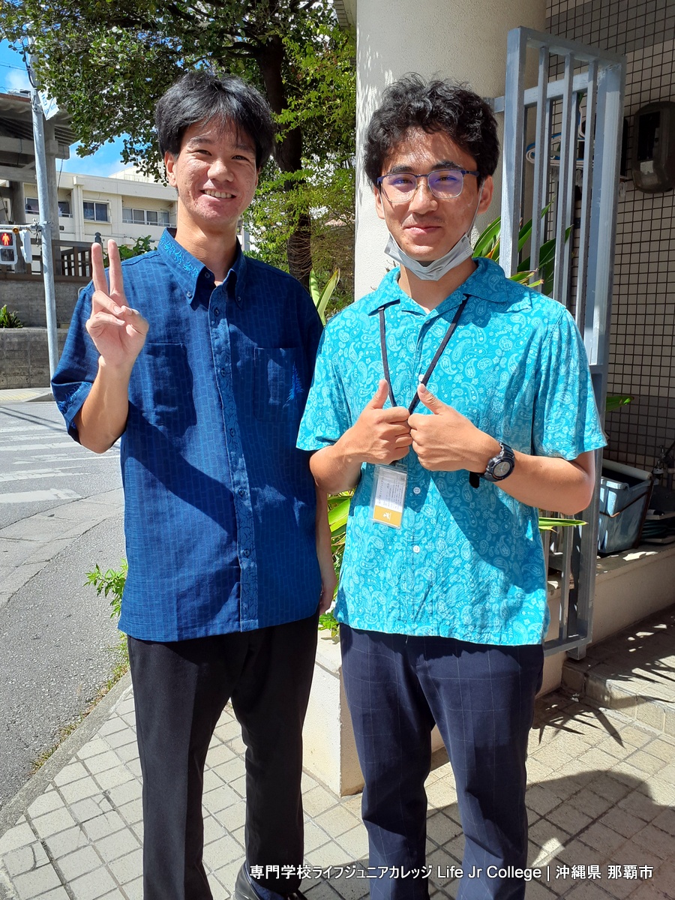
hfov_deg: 51.4
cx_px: 338
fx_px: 702
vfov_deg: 65.3
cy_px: 450
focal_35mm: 27
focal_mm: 3.6
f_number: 1.9
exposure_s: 1/1433
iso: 40
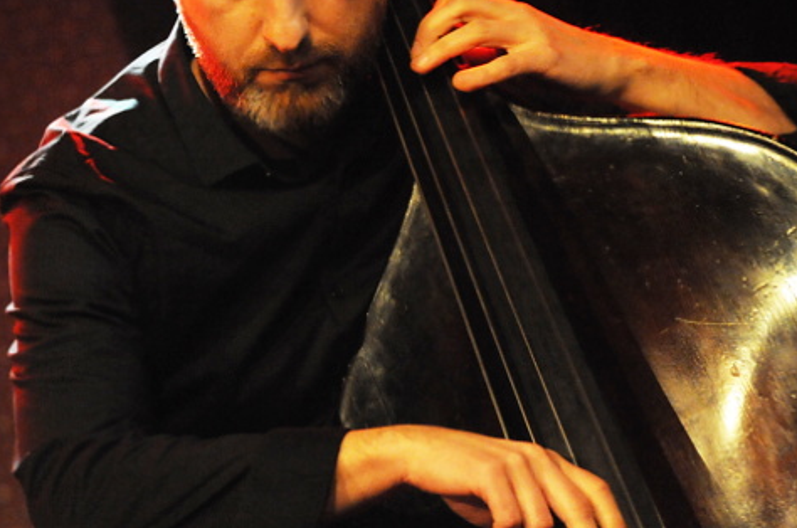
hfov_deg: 11.8
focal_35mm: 175
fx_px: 3866
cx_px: 536
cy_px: 187
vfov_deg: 7.8
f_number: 2.8
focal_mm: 112
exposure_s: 1/100
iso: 6400
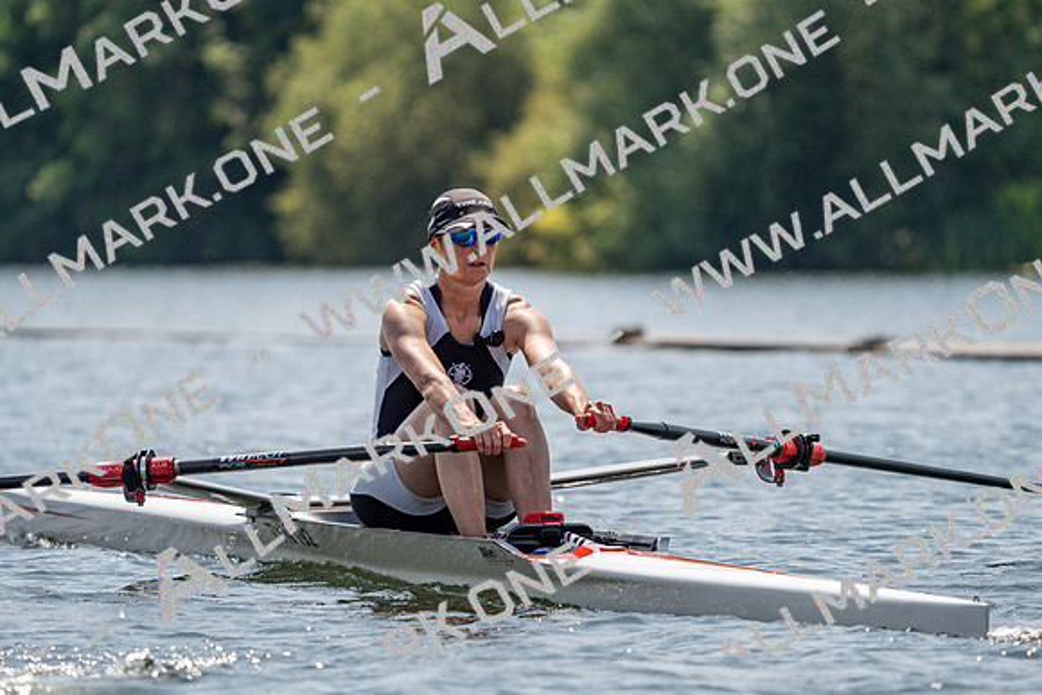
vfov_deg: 4.3
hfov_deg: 6.5
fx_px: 9206
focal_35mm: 318
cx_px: 521
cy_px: 348
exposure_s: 1/1600
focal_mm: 318
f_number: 6.3
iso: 160
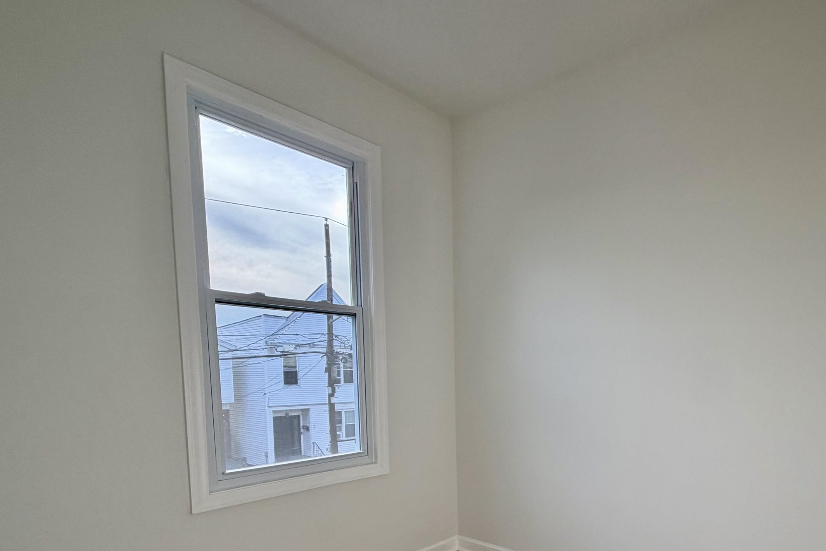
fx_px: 482
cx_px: 571
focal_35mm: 21
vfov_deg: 56.6
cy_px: 412
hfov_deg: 77.7
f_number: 2.2
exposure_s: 1/187
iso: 50
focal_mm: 2.22
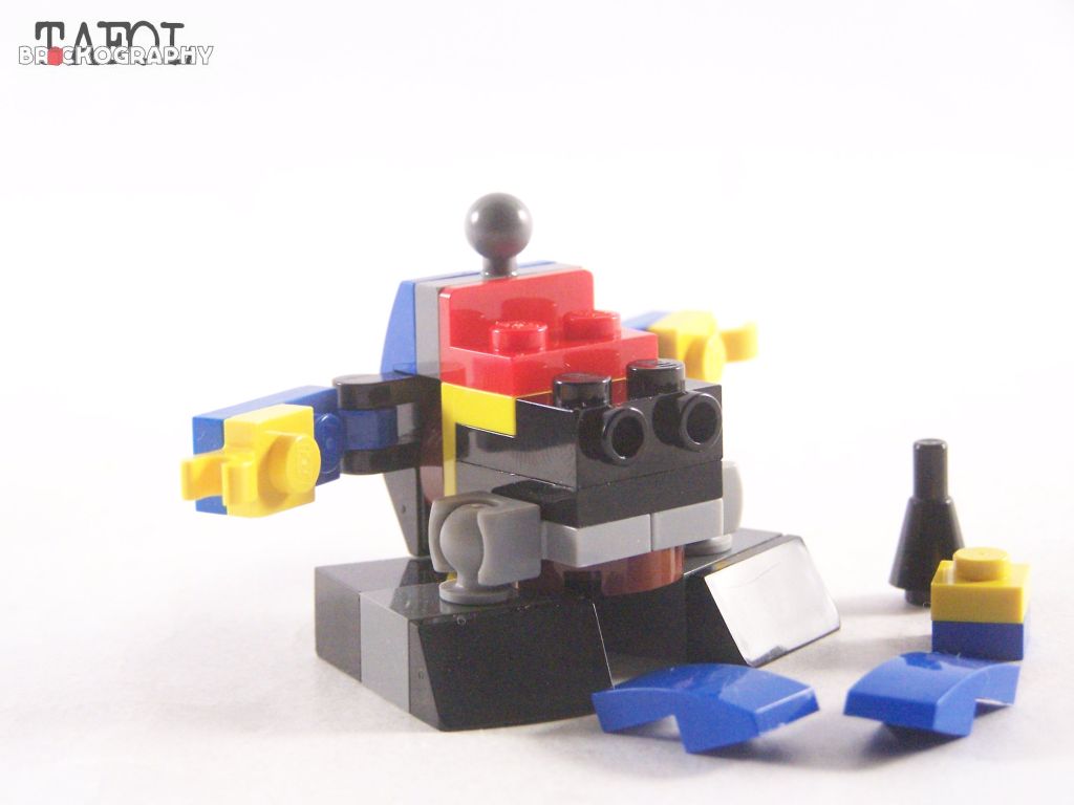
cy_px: 402
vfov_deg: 14.1
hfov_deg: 18.7
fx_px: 3258
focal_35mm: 105
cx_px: 537
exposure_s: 1/60
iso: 400
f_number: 3.2
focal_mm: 17.5
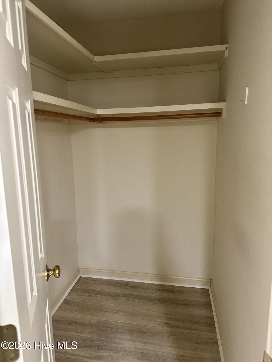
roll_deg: +0.5
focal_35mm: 24
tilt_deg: -9.5
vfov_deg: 71.6
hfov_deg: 56.8
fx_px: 251
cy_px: 181
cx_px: 136
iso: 500
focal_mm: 6.86
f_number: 1.78
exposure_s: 1/60
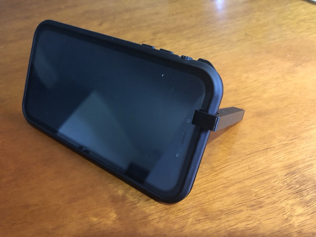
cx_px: 158
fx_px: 256
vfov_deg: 49.7
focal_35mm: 28
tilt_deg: -49.7
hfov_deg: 63.4
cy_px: 118
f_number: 1.8
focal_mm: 3.99
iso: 100
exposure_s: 1/14
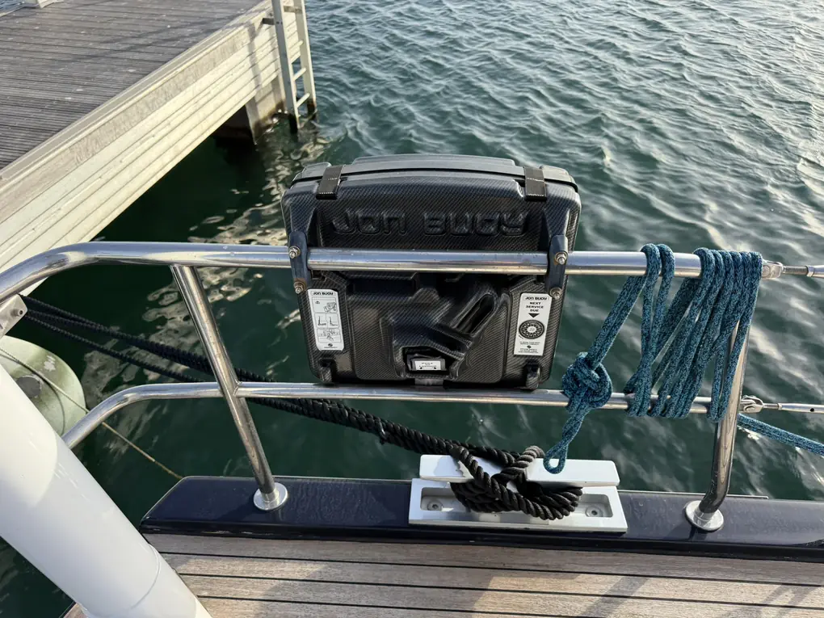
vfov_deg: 56.8
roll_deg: +0.1
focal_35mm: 24
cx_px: 412
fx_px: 571
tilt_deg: -42.1
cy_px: 309
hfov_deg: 71.6
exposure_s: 1/2053
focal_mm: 6.76
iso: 100
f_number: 1.78
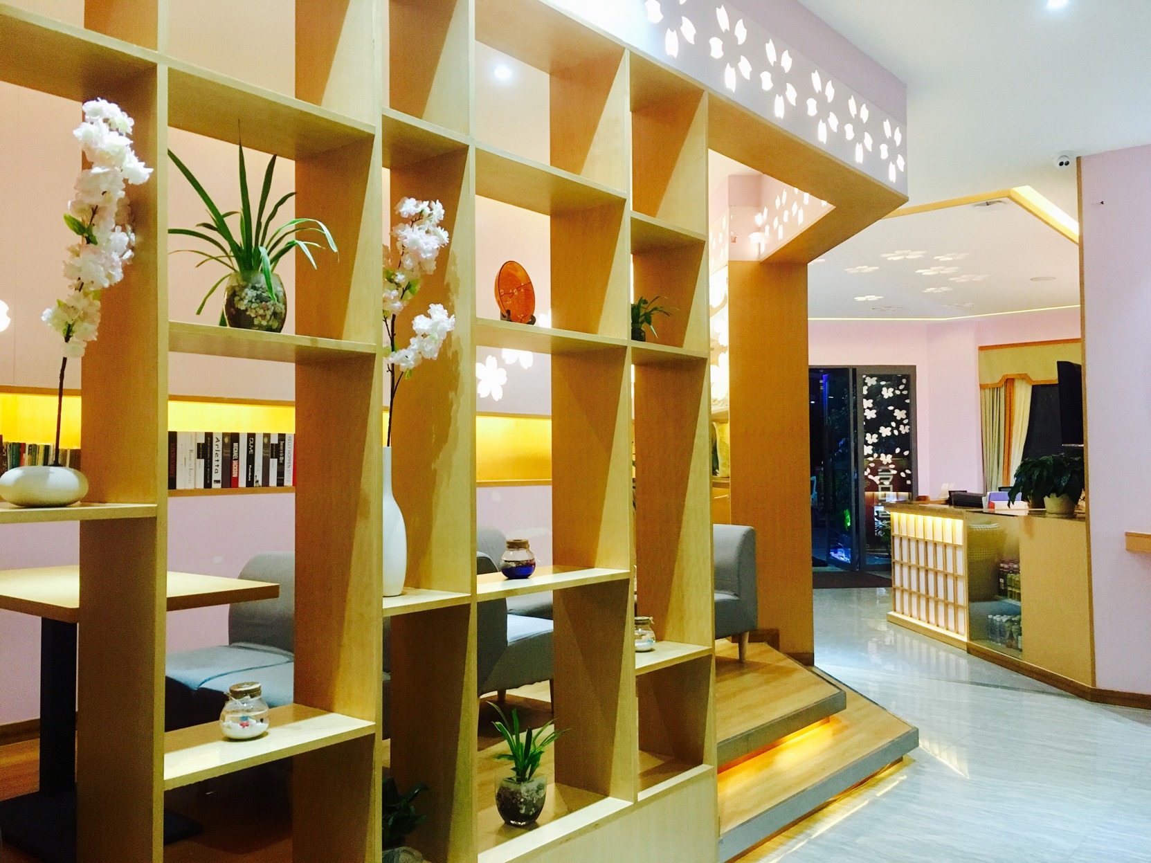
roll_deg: +0.2
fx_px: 964
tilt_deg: +4.4
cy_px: 432
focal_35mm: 29
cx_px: 576
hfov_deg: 61.7
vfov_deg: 48.2
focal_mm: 4.15
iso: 250
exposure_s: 1/33
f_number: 2.2
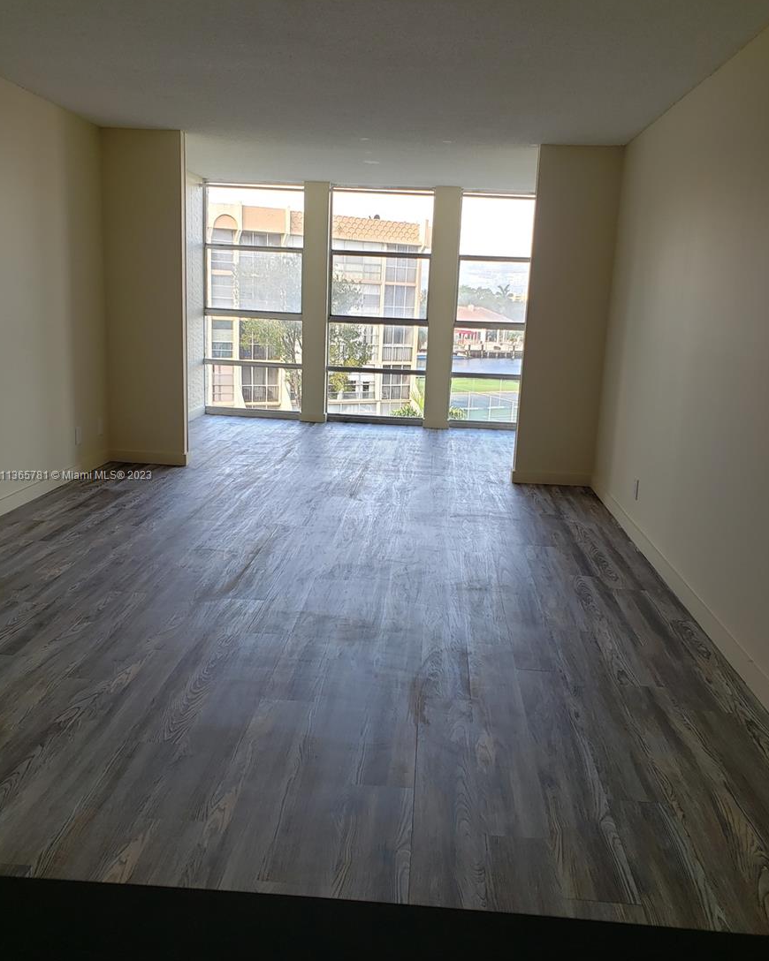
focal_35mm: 28
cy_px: 476
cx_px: 388
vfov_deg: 62.2
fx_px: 797
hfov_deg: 51.5
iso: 50
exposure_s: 1/79
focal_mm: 4.3
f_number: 2.4
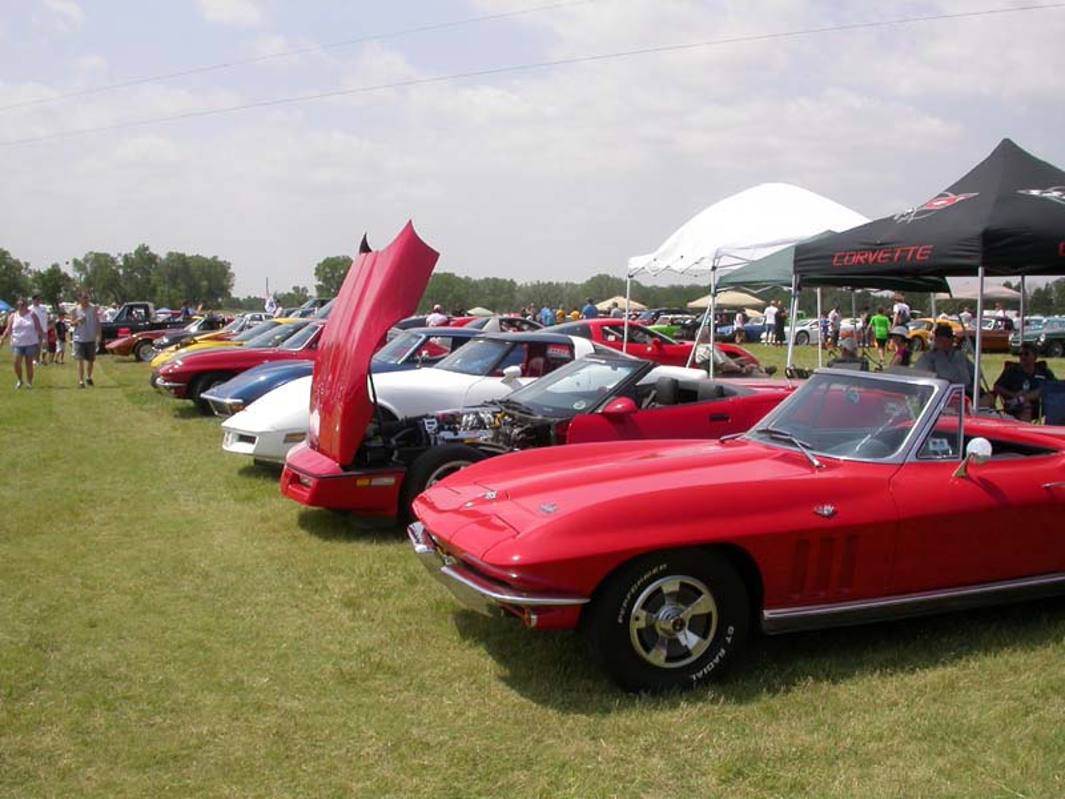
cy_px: 400
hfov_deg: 49.0
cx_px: 532
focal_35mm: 38
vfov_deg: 37.7
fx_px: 1169
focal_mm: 7.85
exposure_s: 1/364
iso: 100
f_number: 7.5
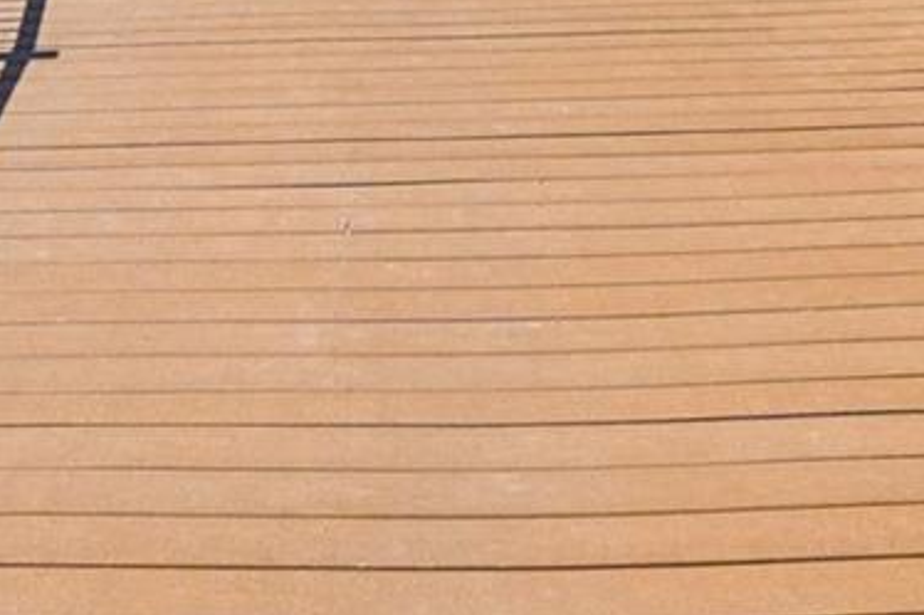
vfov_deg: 15.1
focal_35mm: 77
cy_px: -533
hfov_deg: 26.3
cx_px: 373
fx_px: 1975
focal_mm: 12
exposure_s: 1/320
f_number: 8
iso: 100
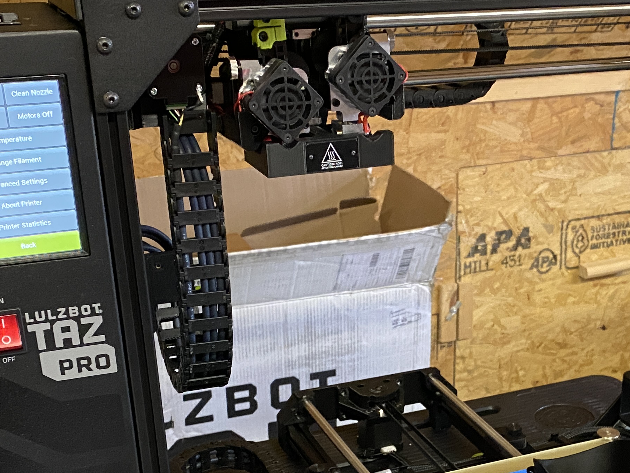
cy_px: 428
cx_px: 433
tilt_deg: -26.3
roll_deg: +0.1
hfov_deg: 32.9
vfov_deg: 24.5
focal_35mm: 58
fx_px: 1056
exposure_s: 1/40
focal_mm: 4.25
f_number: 1.8
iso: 500
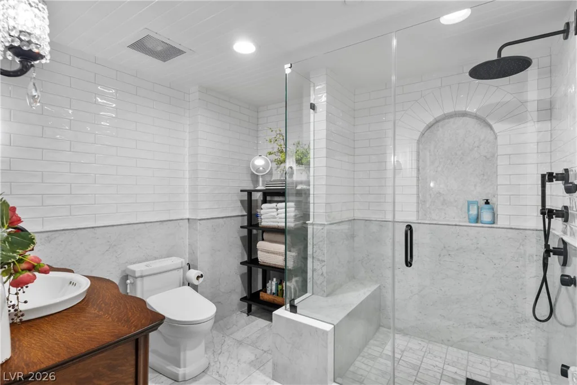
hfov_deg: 93.3
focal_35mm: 17
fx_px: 272
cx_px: 288
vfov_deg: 70.5
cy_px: 192
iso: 400
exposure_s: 1/80
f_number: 8
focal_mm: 17
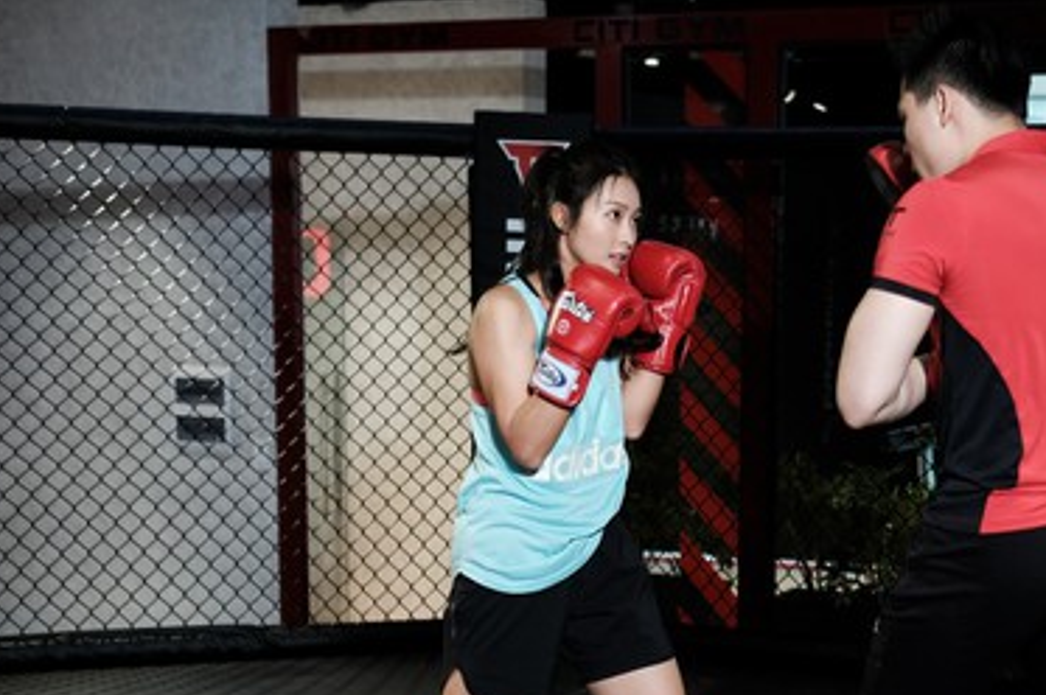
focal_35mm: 62
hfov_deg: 31.6
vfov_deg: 21.5
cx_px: 838
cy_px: 589
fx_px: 1800
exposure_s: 1/250
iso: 800
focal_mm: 23
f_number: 2
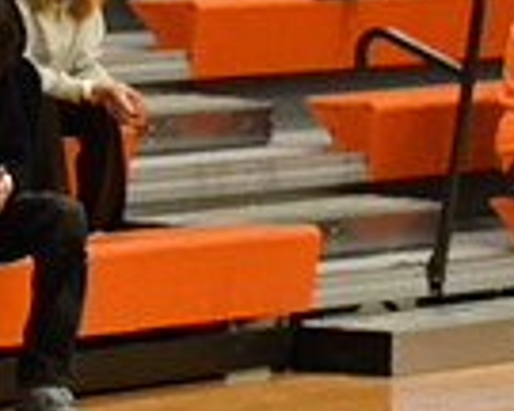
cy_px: 219
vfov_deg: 2.7
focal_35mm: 574
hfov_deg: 3.3
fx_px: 8732
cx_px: 1097
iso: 4000
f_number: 2.8
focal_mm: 95
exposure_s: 1/800
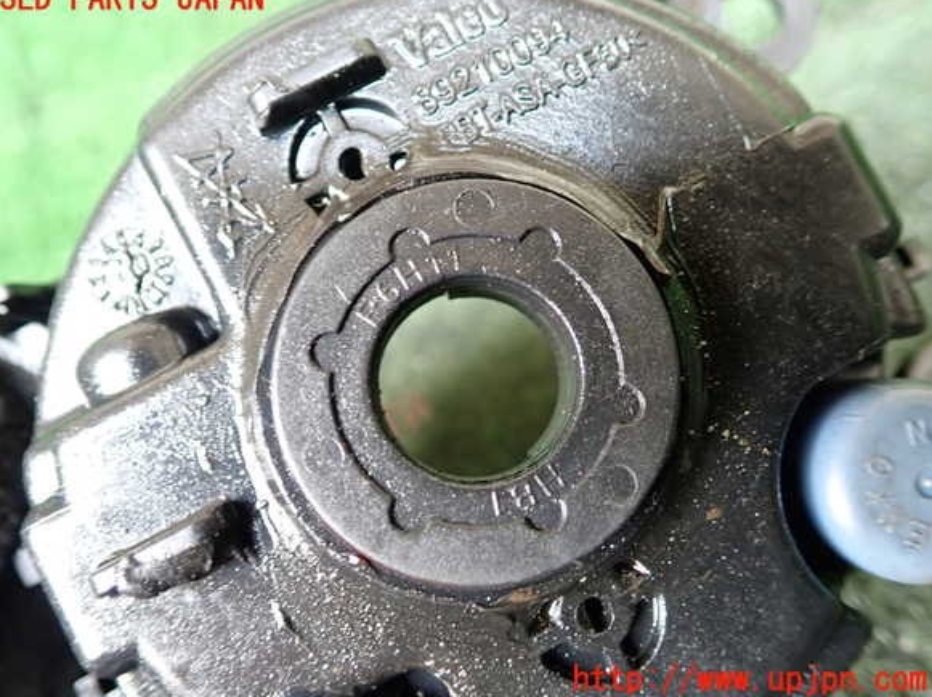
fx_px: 834
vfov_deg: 45.4
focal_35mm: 31
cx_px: 454
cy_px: 340
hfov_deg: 58.4
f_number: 2.3
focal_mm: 5.4
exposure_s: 1/30
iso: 250
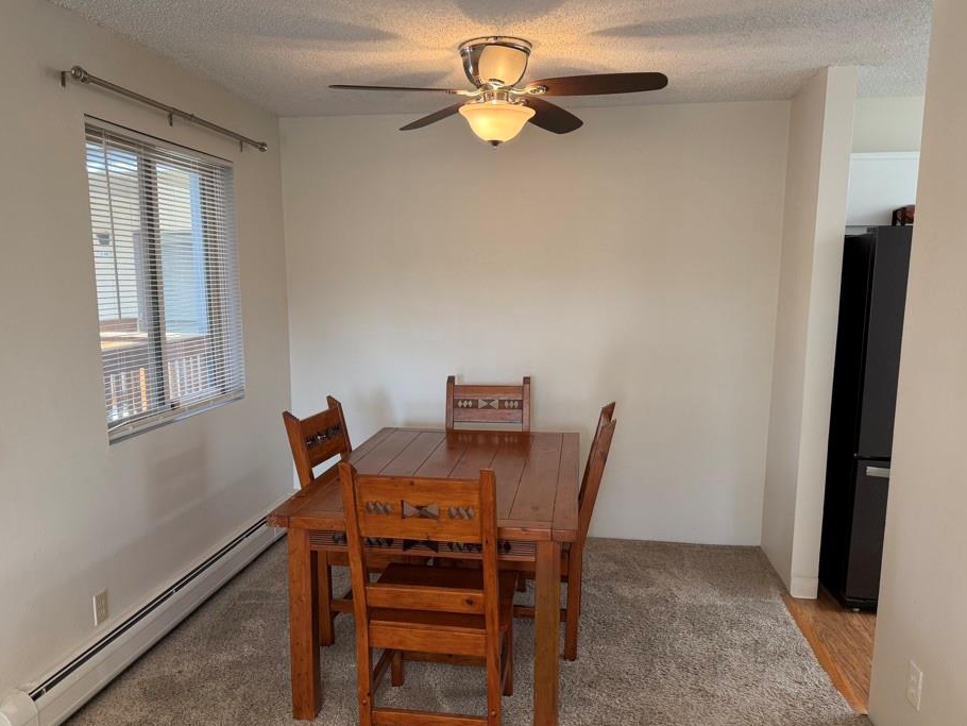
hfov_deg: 65.3
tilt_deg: -9.7
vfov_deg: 51.3
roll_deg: +0.4
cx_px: 462
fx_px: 754
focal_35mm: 27
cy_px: 400
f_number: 1.78
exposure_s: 1/120
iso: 200
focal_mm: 6.76
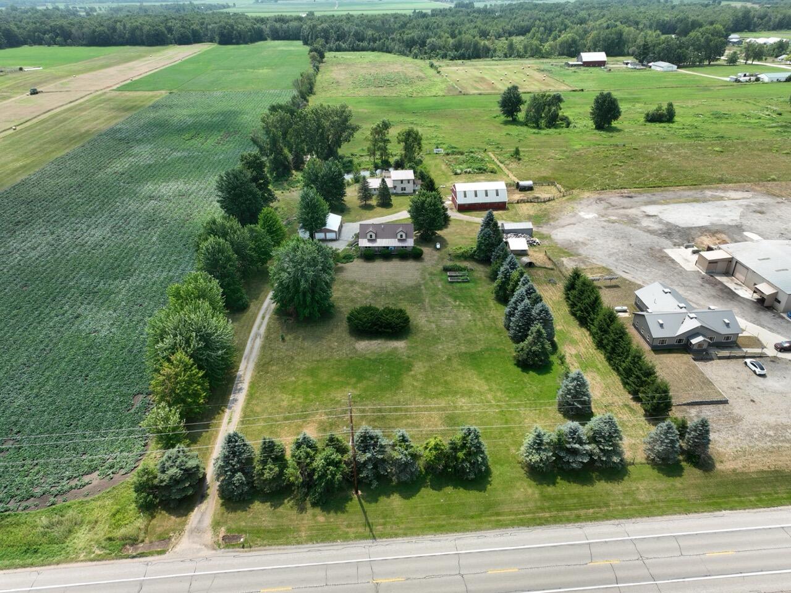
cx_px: 396
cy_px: 296
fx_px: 548
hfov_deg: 71.6
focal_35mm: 24
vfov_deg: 56.8
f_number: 2.8
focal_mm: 12.29
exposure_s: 1/1000
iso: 100
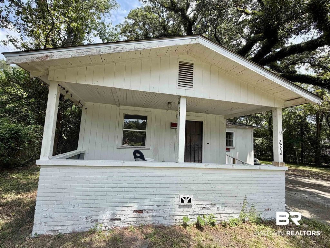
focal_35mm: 14
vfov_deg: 85.7
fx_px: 133
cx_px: 165
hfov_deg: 102.1
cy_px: 124
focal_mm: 2.22
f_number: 2.2
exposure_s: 1/644
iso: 40
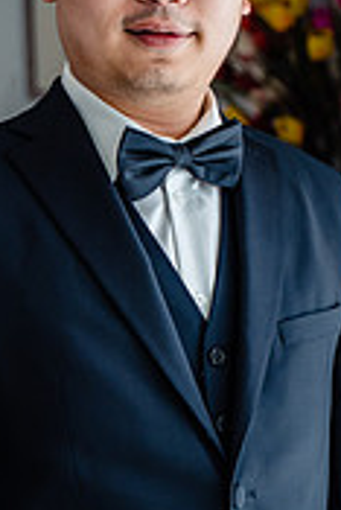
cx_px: 143
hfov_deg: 11.3
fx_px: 1716
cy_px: 338
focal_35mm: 121
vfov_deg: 16.9
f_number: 2.8
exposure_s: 1/320
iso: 250
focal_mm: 47
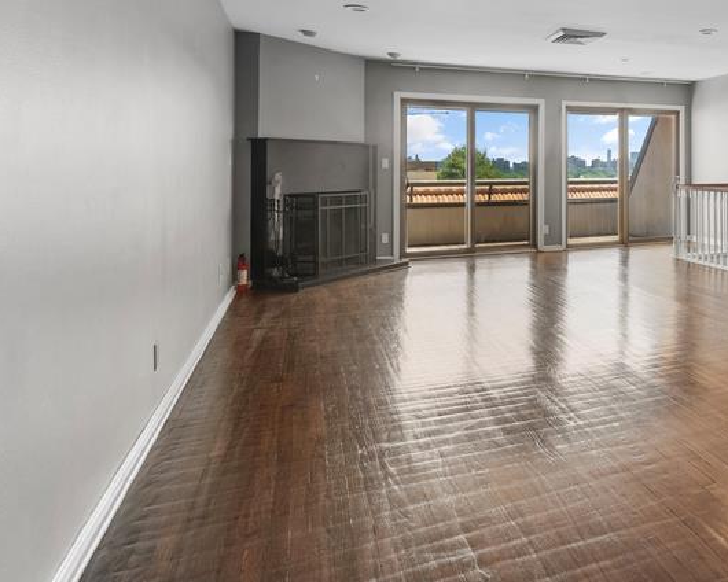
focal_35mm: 29
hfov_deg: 53.0
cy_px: 161
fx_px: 625
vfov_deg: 48.5
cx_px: 655
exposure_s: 1/4
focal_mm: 16
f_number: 9
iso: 250
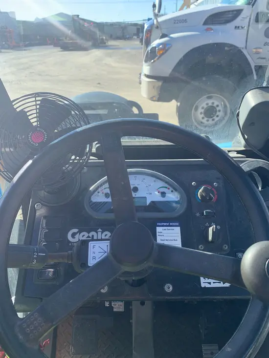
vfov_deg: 67.3
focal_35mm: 26
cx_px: 134
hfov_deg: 53.1
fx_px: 269
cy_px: 179
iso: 25
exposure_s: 1/567
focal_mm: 4.25
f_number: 1.8
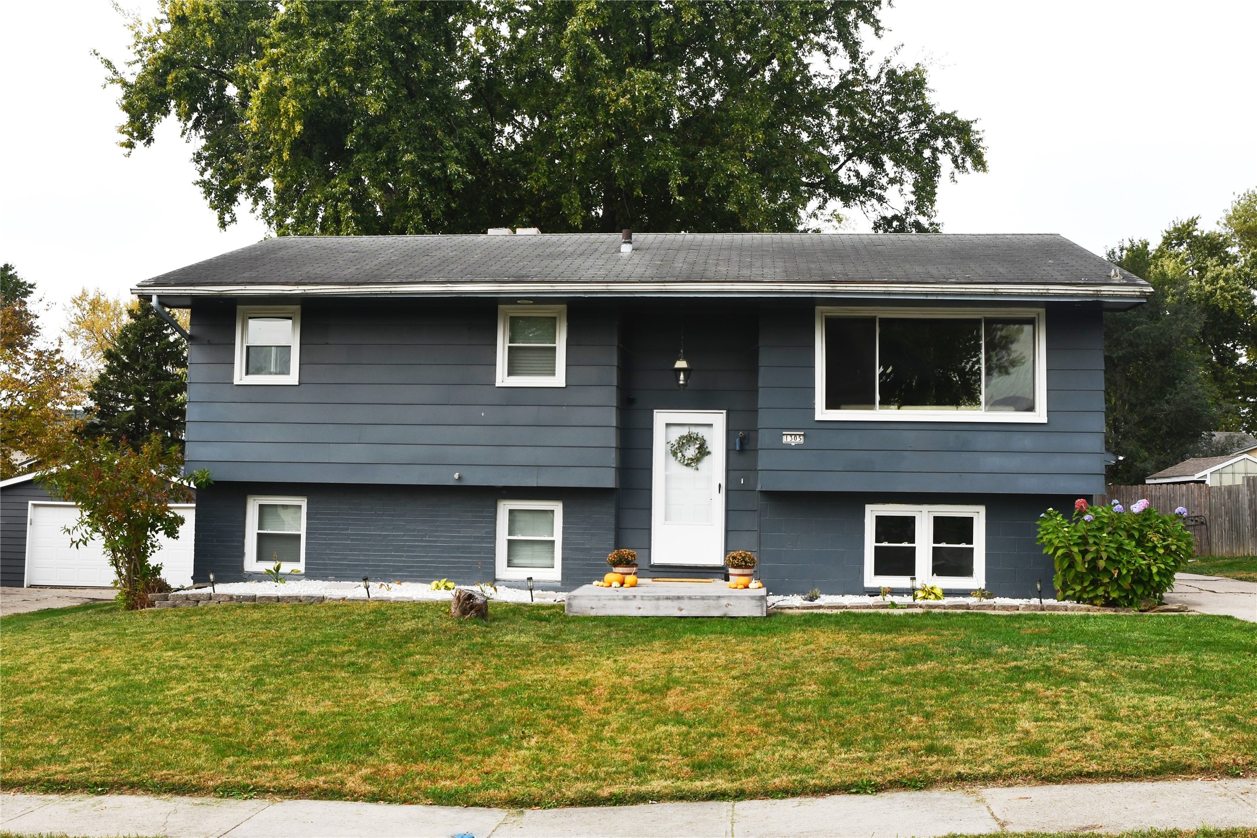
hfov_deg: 53.1
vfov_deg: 36.9
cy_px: 419
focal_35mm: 36
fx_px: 1257
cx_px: 628
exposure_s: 1/320
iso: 250
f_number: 9
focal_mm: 24
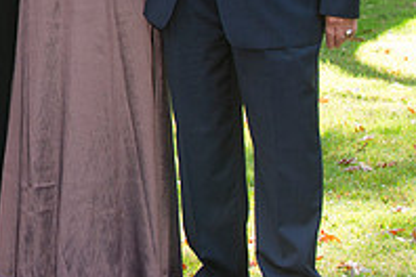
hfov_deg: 9.8
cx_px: -134
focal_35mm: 205
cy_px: -103
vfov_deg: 6.6
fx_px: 2369
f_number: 5.6
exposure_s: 1/125
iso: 500
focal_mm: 70
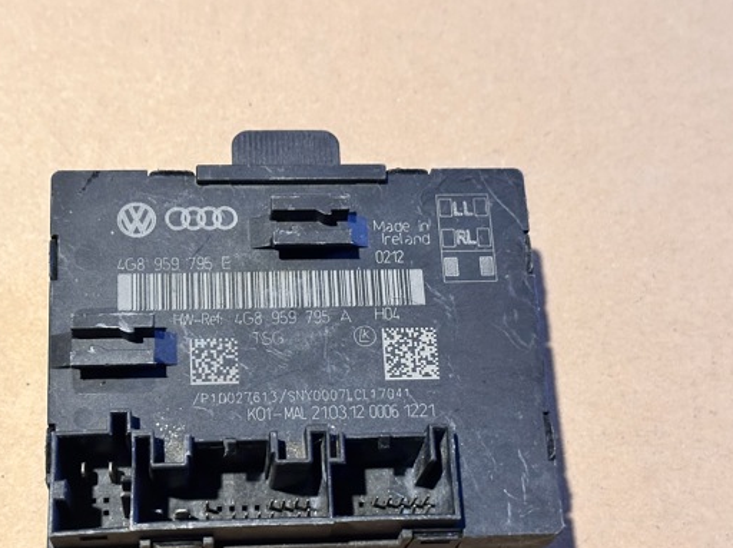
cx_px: 302
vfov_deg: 24.3
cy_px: 326
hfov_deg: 32.1
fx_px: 1269
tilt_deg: -69.6
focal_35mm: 60
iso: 640
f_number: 1.78
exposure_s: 1/30
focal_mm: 6.86
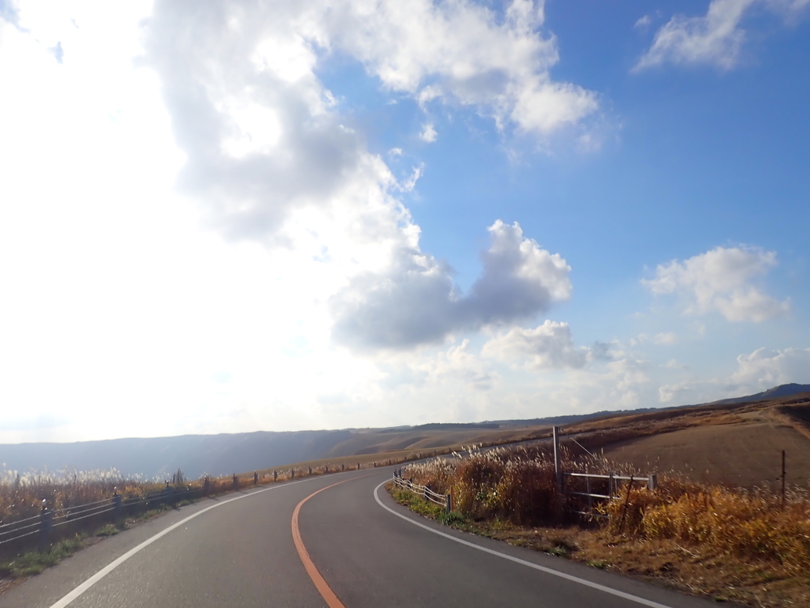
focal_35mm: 29
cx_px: 408
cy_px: 262
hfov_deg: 61.6
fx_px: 679
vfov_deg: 48.1
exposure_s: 1/320
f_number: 8
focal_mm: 4.5
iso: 100
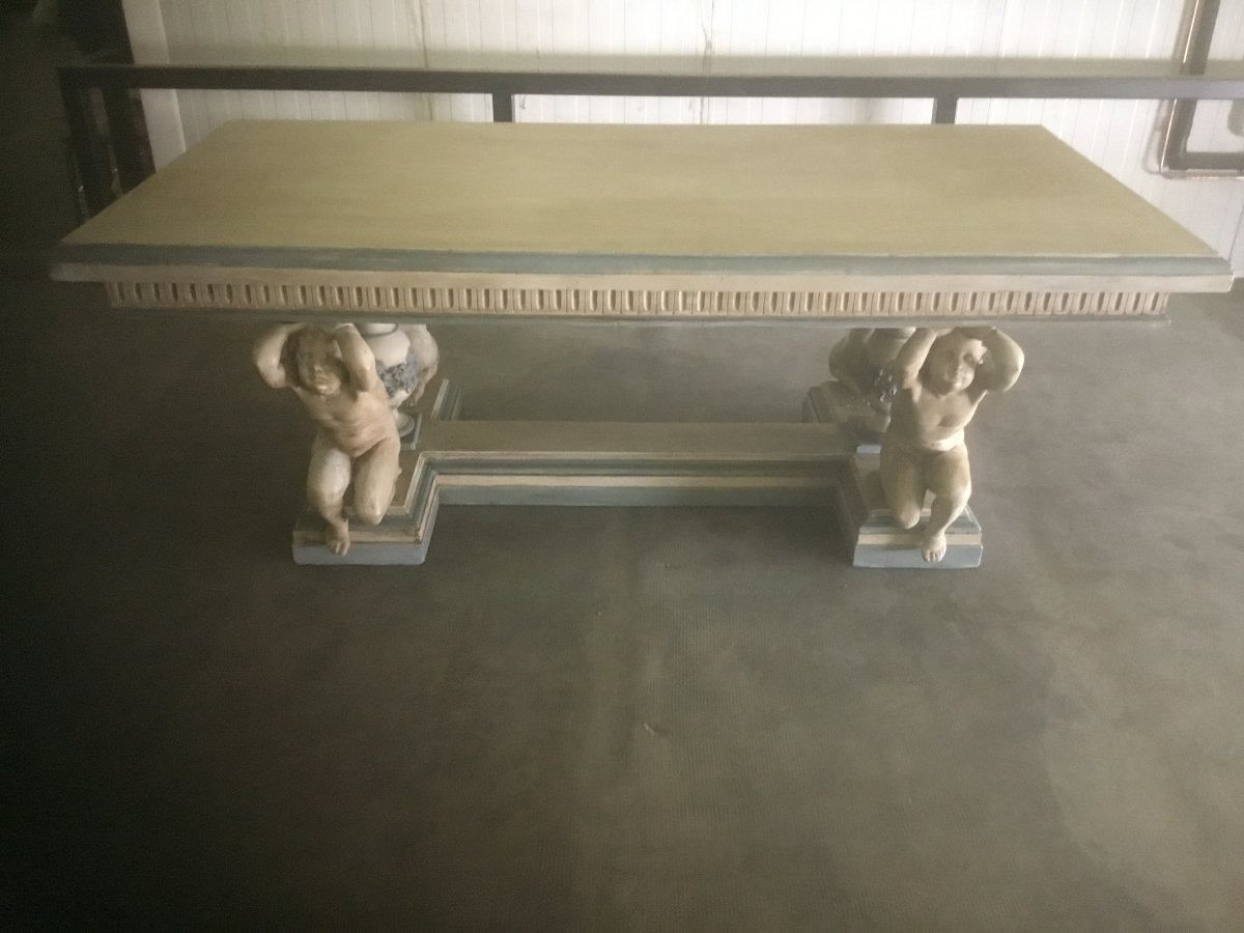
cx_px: 622
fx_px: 1114
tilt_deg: -26.7
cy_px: 466
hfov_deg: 58.4
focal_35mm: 31
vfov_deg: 45.4
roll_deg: -0.5
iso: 320
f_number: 2.4
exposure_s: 1/17
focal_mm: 3.3
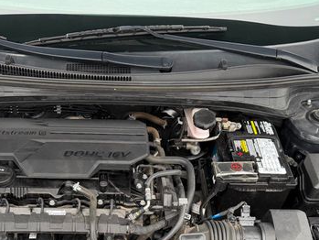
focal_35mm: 44
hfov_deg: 42.5
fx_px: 406
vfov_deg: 31.4
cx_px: 114
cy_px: 215
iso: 200
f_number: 1.78
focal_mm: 6.76
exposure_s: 1/120
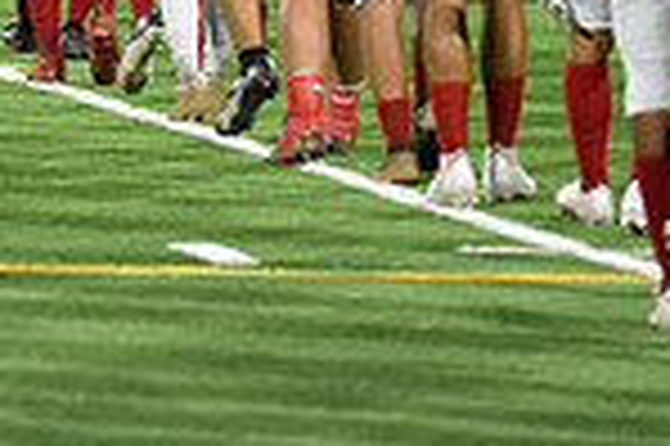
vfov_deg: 2.5
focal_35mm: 546
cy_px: -358
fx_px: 10150
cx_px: -315
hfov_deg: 3.8
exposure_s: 1/500
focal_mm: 140
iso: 3600
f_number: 2.8
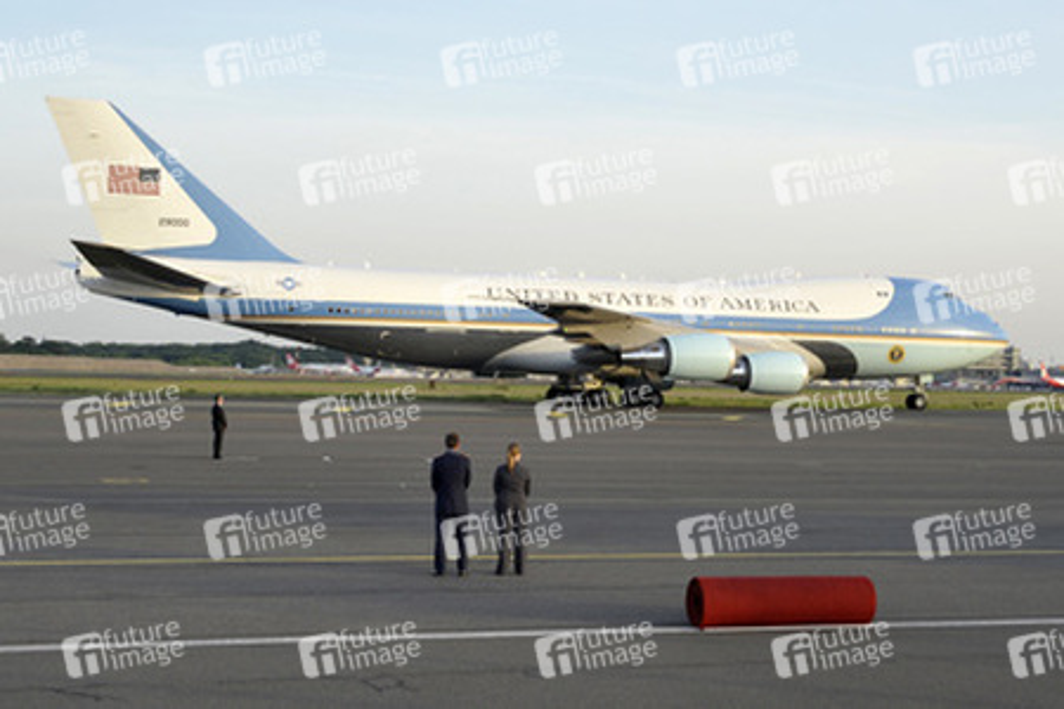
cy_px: 354
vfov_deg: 29.2
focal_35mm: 46
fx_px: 1359
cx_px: 532
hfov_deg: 42.7
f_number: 5
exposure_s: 1/1600
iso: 1000
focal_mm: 46
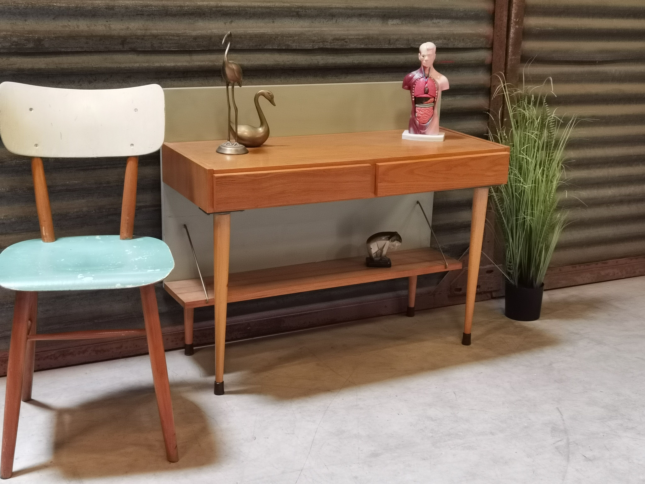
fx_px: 838
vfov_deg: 32.2
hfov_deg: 42.1
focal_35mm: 45
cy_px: 242
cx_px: 322
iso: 250
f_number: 1.9
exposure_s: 1/50
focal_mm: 6.71
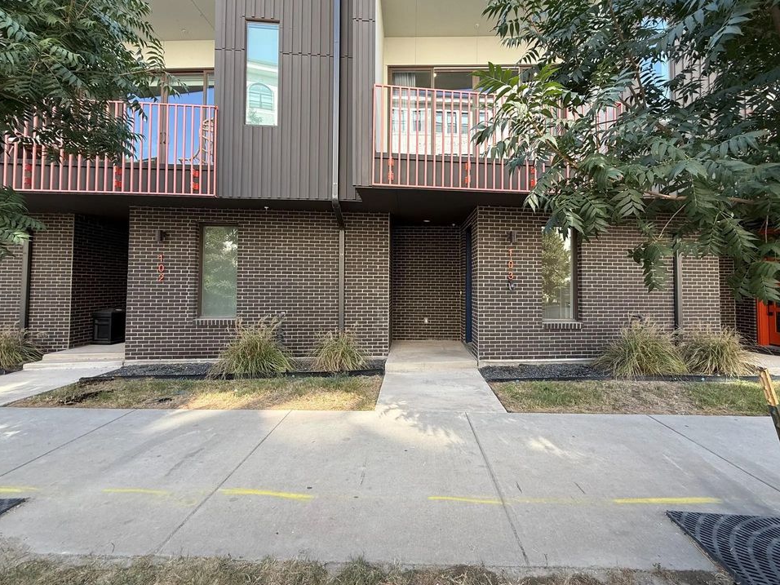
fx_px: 338
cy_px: 273
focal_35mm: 15
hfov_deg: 98.1
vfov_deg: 81.6
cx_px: 401
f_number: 2.2
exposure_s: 1/137
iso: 50
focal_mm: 2.22
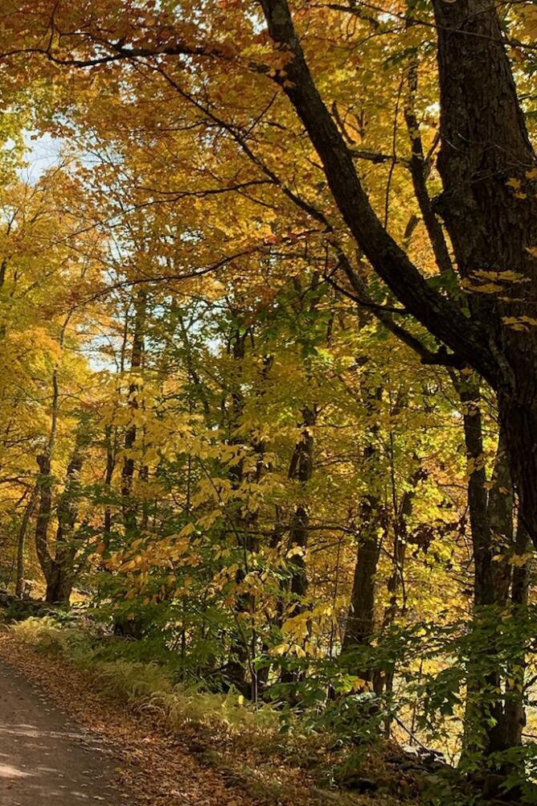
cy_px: 203
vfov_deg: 36.0
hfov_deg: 24.4
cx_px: 62
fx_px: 1208
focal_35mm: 54
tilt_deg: +14.4
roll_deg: -7.3
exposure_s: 1/822
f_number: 1.8
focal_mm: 4.25
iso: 25
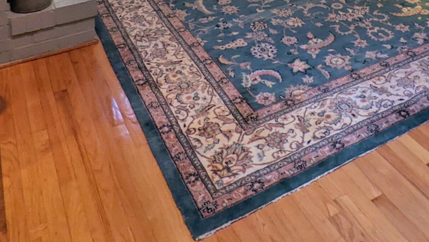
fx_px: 501
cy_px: -156
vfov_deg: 21.2
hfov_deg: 45.9
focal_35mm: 44
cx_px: 272
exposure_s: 1/24
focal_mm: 2.22
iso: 128
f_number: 2.2
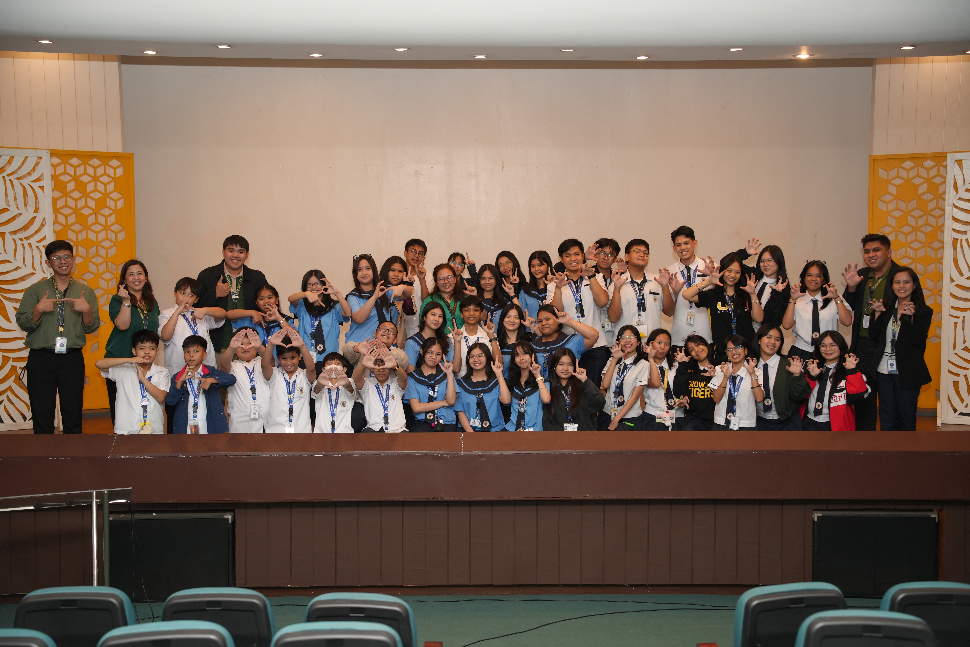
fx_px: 1212
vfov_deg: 29.9
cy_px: 324
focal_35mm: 45
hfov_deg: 43.6
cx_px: 485
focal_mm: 45
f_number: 2.8
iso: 1000
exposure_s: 1/200
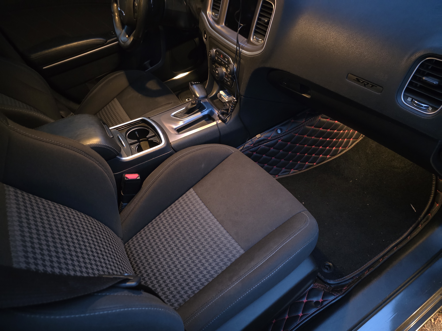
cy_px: 166
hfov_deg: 73.9
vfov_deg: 58.9
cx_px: 221
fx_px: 294
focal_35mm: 23
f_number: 1.7
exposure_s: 1/15
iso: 4000
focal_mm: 6.3
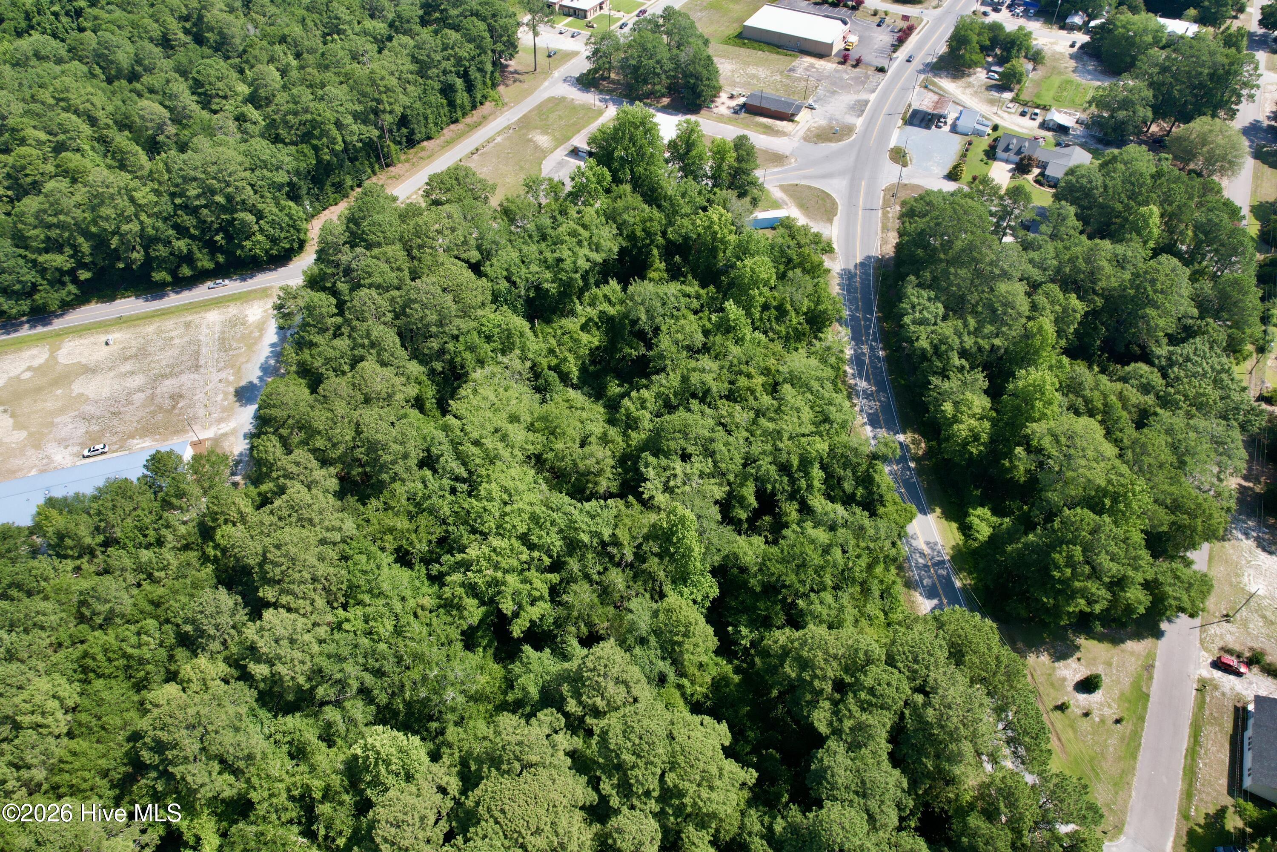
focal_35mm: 22
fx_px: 780
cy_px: 426
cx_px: 638
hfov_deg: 78.6
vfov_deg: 57.2
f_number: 2.8
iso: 100
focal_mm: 8.38
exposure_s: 1/1000
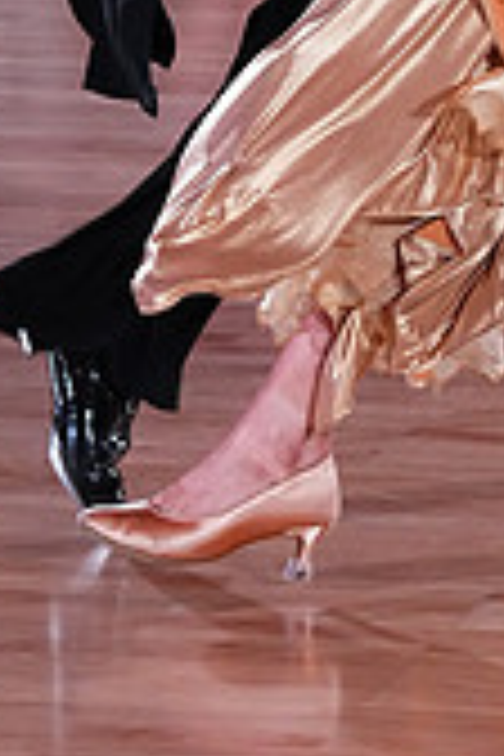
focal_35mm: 290
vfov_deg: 7.0
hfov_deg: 4.7
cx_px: 587
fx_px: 6090
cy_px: -405
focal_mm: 84
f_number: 5.6
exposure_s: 1/400
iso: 5000
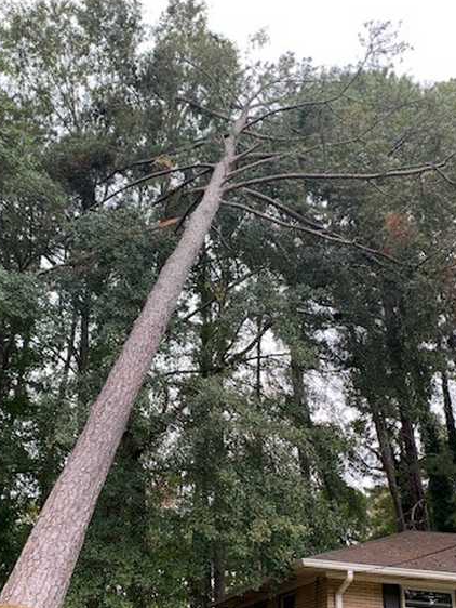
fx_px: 649
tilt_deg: +25.5
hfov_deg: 38.5
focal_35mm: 37
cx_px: 172
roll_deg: -4.9
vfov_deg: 49.8
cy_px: 369
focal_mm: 4.25
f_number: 1.8
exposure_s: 1/122
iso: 32
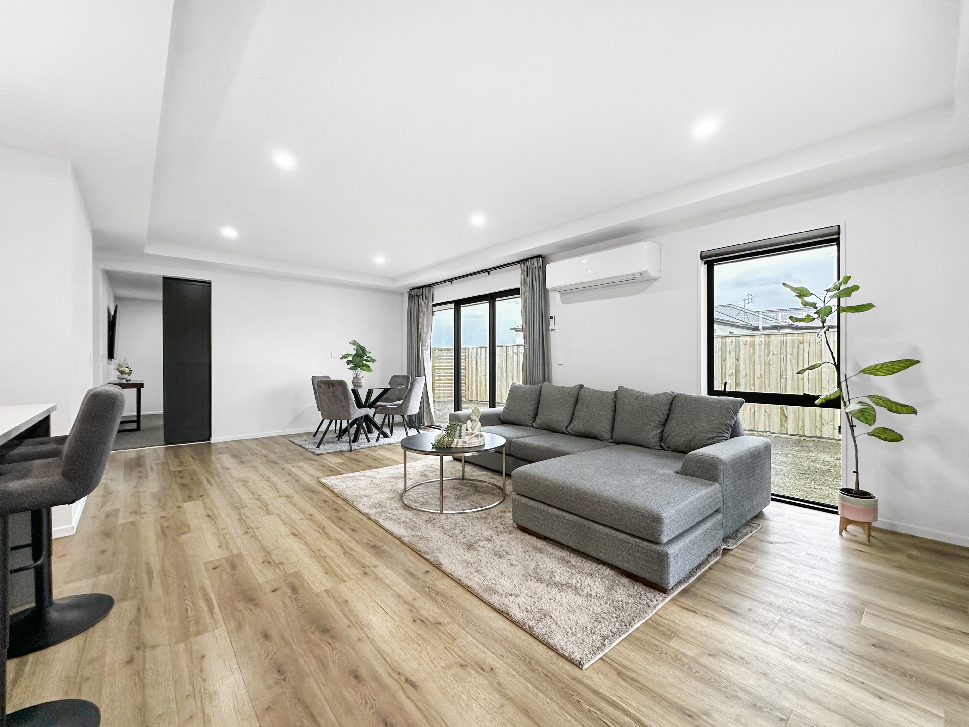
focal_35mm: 14
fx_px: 392
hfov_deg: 102.1
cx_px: 484
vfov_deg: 85.7
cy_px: 364
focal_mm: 2.22
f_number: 2.2
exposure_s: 1/100
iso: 160
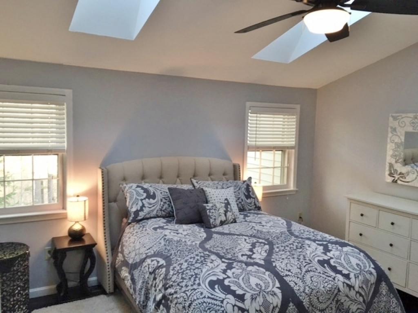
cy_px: 156
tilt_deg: -5.9
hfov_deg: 61.7
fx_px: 350
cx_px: 209
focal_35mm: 29
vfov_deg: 48.2
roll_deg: -0.7
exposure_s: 1/30
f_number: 2.2
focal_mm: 4.15
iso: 100
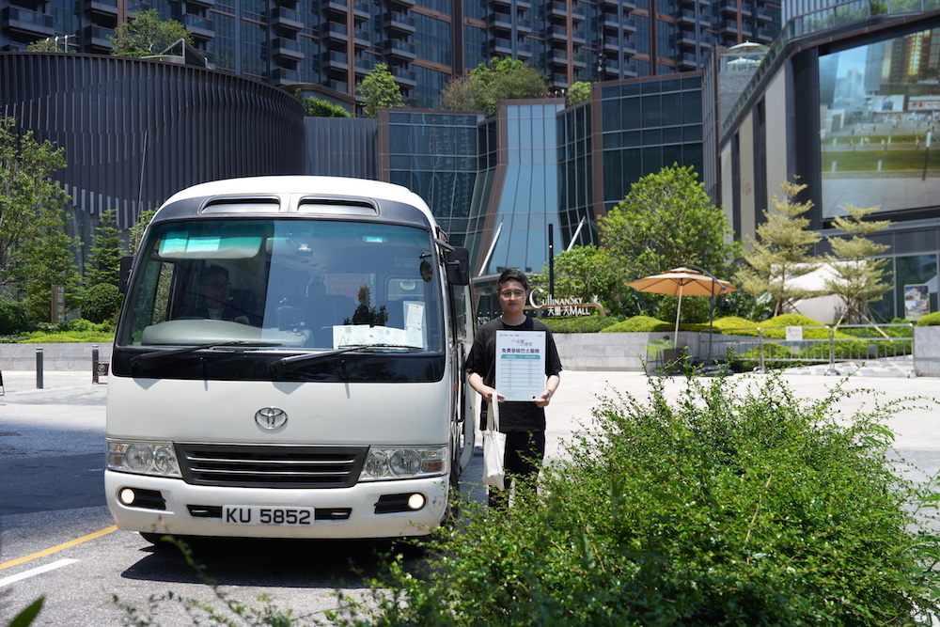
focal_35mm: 40
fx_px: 1045
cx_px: 470
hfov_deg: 48.5
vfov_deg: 33.4
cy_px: 314
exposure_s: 1/640
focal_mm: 40
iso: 100
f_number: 4
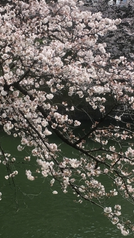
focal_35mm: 68
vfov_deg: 31.0
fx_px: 429
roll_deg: -2.8
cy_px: 122
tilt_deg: -11.3
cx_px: 76
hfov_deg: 17.7
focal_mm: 4.15
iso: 25
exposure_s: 1/999
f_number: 2.2
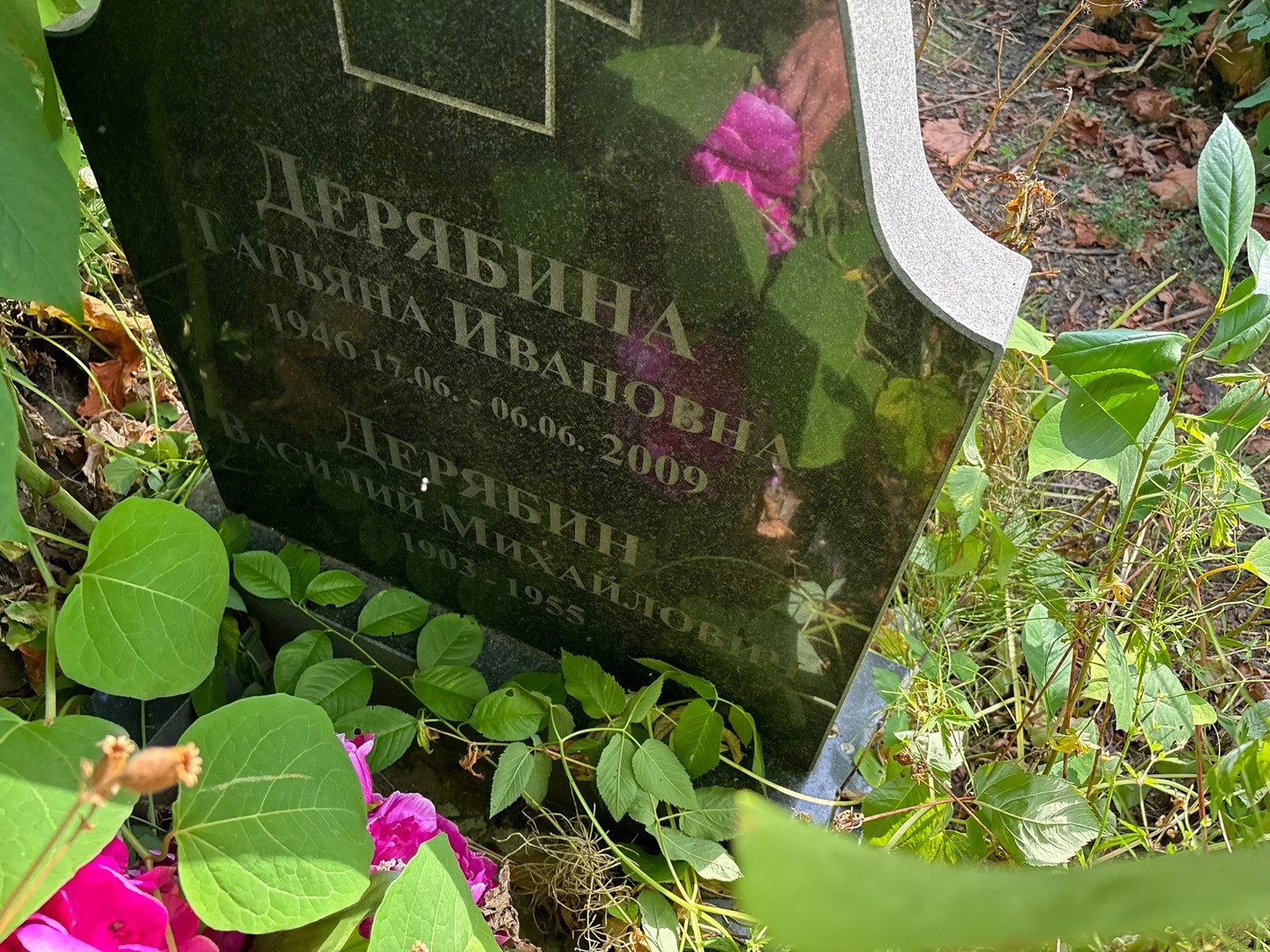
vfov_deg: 53.1
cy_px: 476
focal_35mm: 26
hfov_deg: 67.3
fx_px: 954
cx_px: 635
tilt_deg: -57.0
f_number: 1.6
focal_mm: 5.96
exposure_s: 1/209
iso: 50
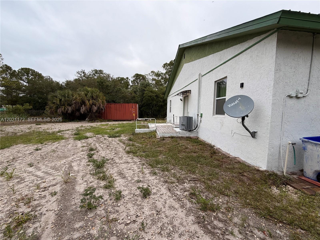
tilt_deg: -2.6
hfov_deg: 102.1
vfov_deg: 85.7
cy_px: 120
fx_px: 129
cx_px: 160
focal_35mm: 14
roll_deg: +0.4
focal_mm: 2.22
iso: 40
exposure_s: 1/658
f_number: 2.2
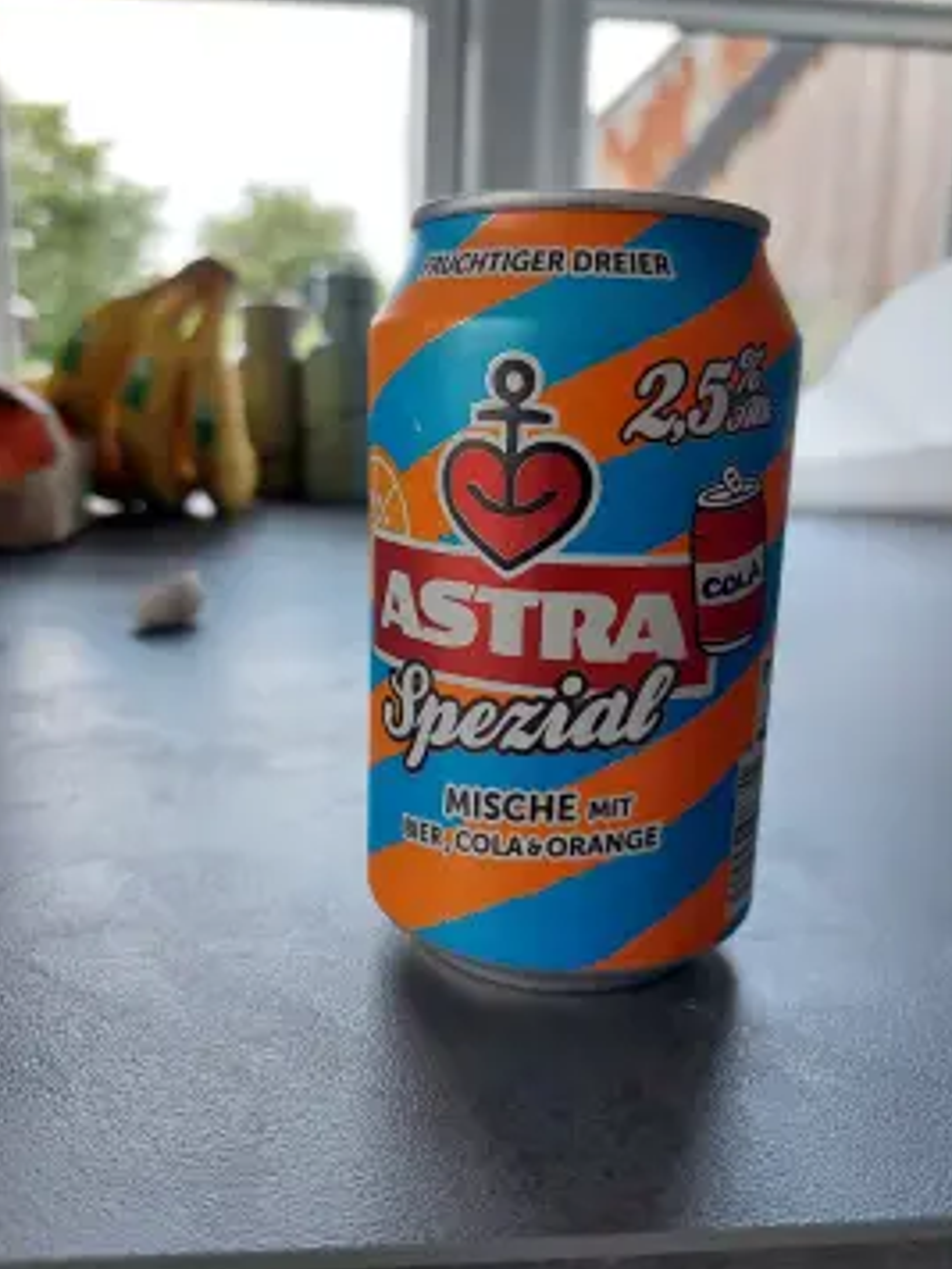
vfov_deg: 65.3
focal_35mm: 27
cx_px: 474
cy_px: 642
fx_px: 990
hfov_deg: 51.4
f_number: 1.8
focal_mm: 5.23
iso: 64
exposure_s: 1/50
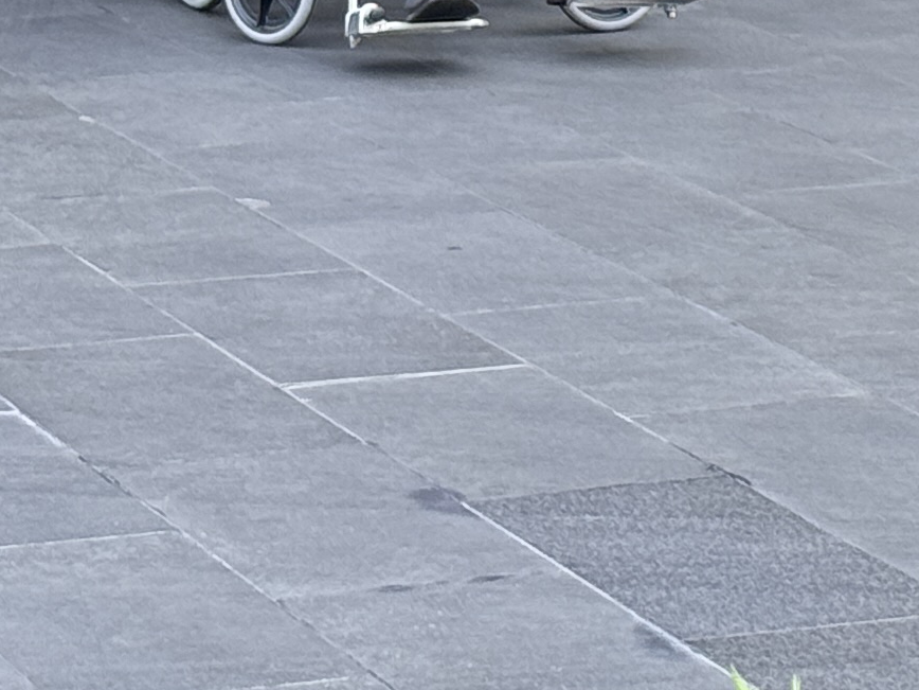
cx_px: 758
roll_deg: +0.1
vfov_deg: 6.5
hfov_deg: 8.9
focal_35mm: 223
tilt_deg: -0.4
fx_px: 5920
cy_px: -735
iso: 80
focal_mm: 6.76
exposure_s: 1/127
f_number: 1.78
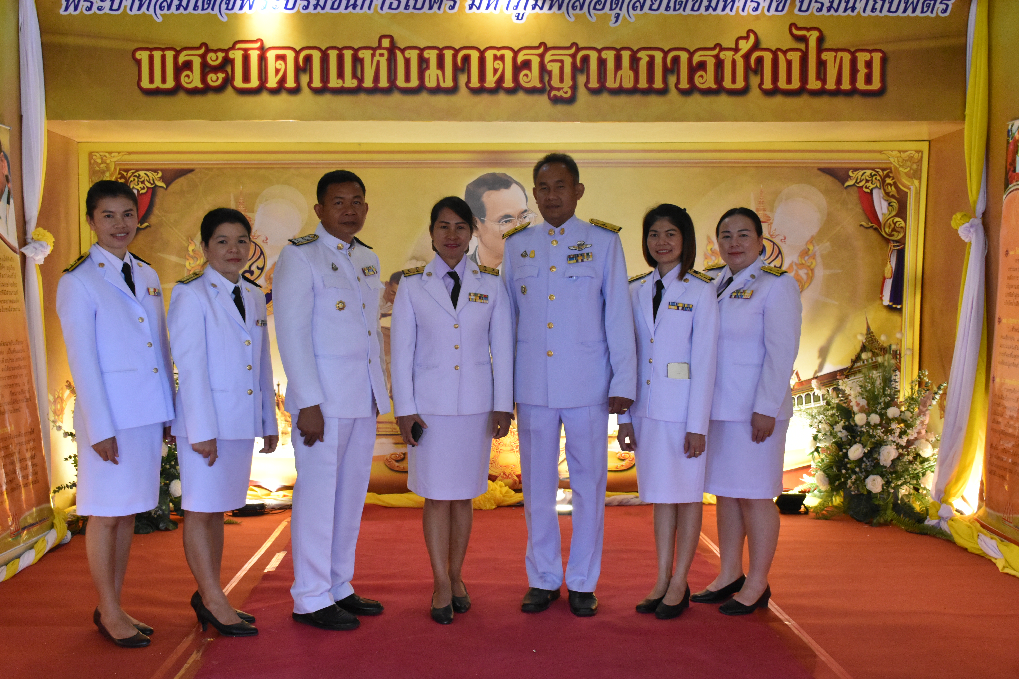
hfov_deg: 49.6
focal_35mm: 39
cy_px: 340
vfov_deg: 34.2
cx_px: 510
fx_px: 1104
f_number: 5.6
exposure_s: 1/125
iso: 3200
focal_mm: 26
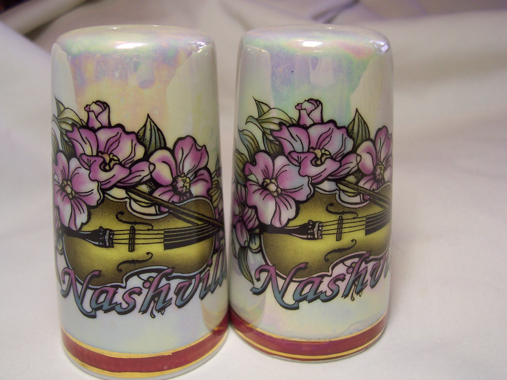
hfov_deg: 50.1
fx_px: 542
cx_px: 254
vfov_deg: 38.7
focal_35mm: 37
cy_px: 190
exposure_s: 1/60
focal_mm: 5.6
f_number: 2.8
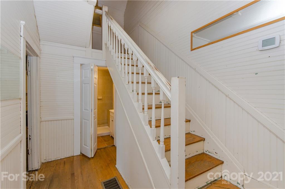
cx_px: 142
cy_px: 94
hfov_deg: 100.5
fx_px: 118
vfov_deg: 77.0
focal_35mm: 15
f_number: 7.1
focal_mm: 10
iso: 320
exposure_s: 1/50
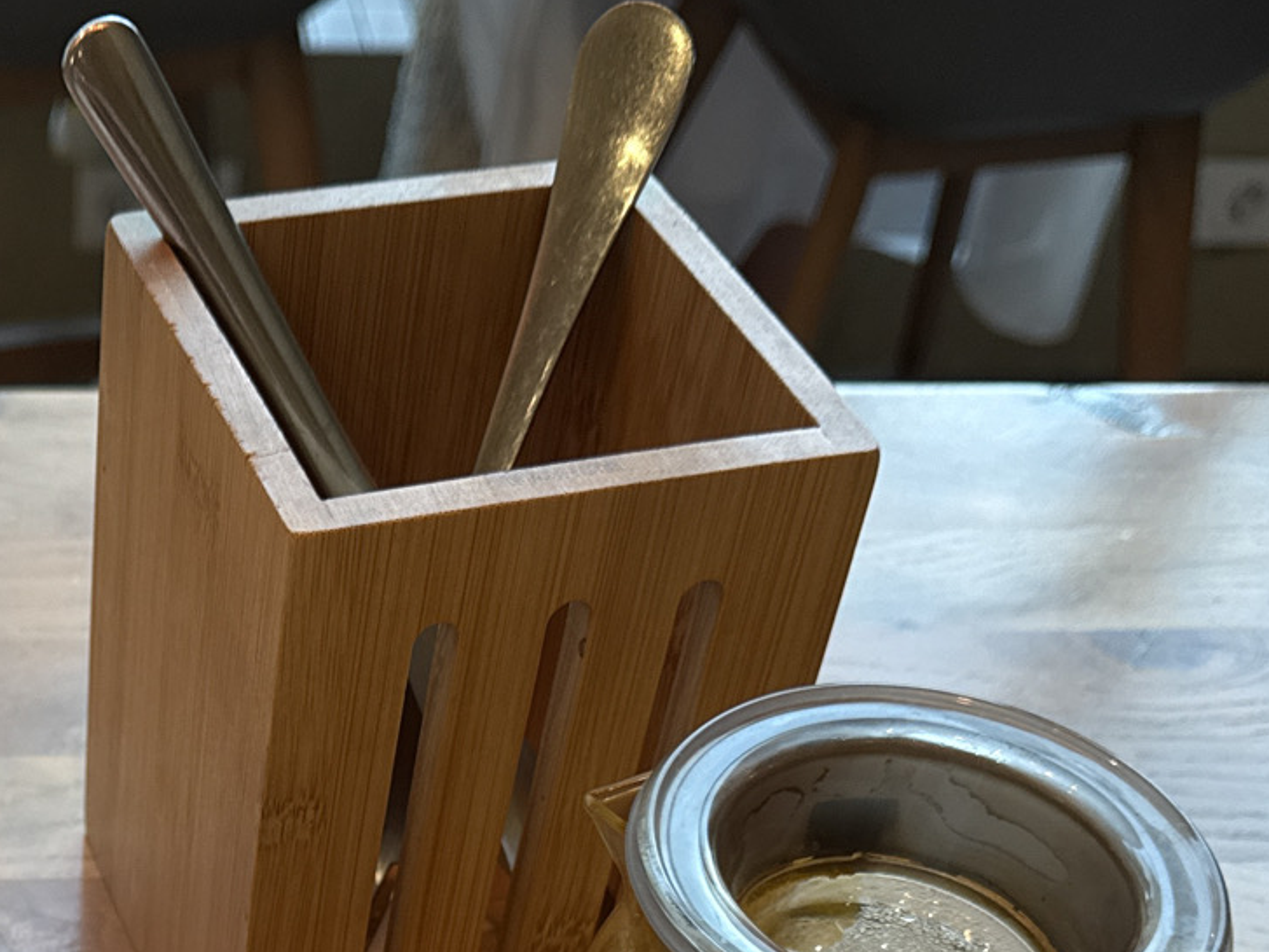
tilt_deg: -49.7
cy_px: 1263
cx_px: 91
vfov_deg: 20.2
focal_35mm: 66
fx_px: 2419
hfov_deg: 28.1
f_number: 1.78
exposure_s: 1/50
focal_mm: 6.76
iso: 125
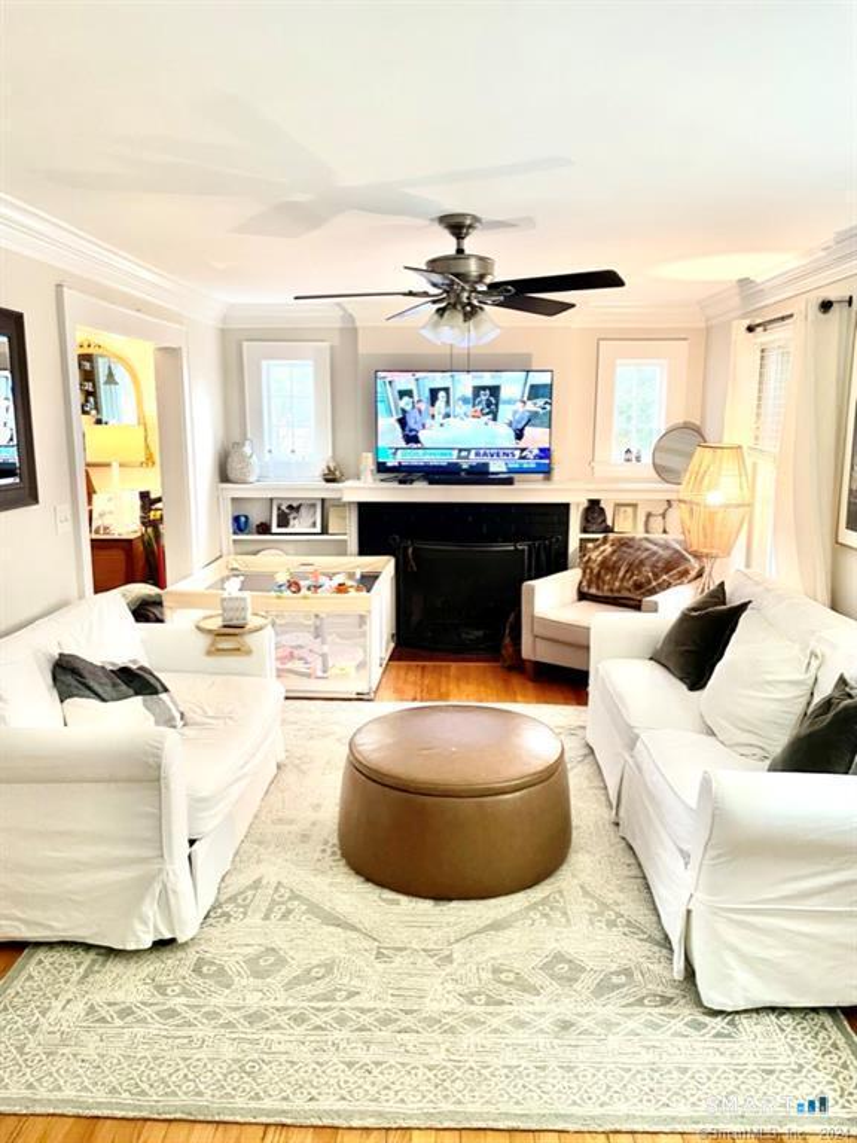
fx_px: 858
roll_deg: +0.0
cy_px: 572
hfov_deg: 53.1
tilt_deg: -10.2
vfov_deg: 67.3
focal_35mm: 26
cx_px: 428
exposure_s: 1/60
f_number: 1.6
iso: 320
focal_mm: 4.2
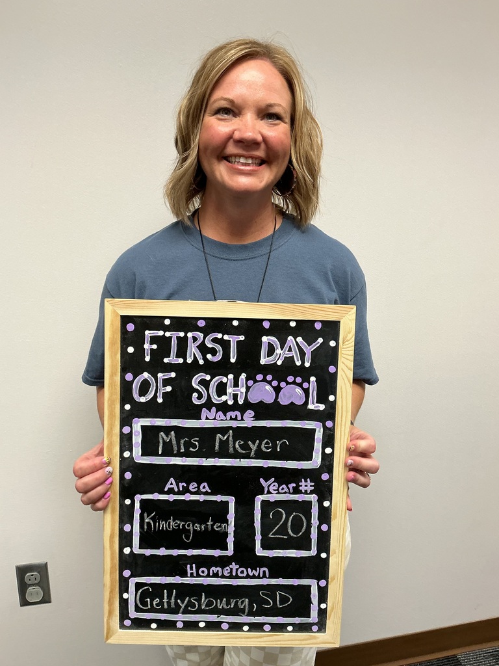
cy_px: 333
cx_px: 250
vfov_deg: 61.7
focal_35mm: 29
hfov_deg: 48.2
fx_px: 557
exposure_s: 1/60
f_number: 1.8
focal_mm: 3
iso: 80
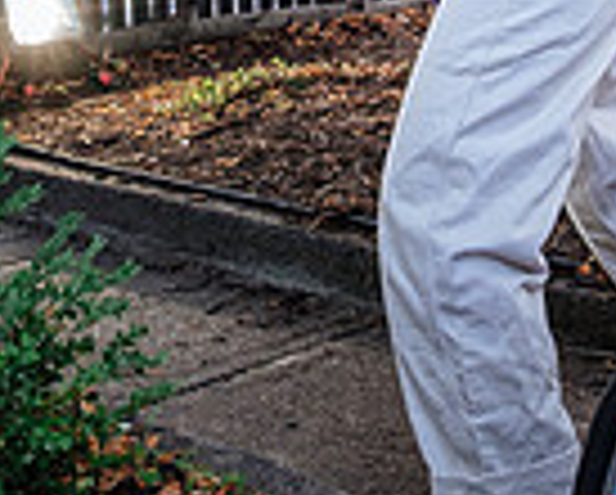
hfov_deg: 19.2
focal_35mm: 99
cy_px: -308
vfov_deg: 14.3
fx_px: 1807
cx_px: 436
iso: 400
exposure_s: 1/125
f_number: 2.8
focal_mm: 16.5
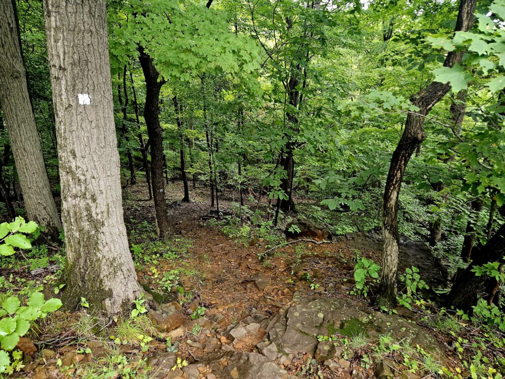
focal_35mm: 23
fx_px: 336
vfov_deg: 58.9
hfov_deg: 73.9
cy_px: 190
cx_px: 252
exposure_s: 1/182
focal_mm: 5.4
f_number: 1.8
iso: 160
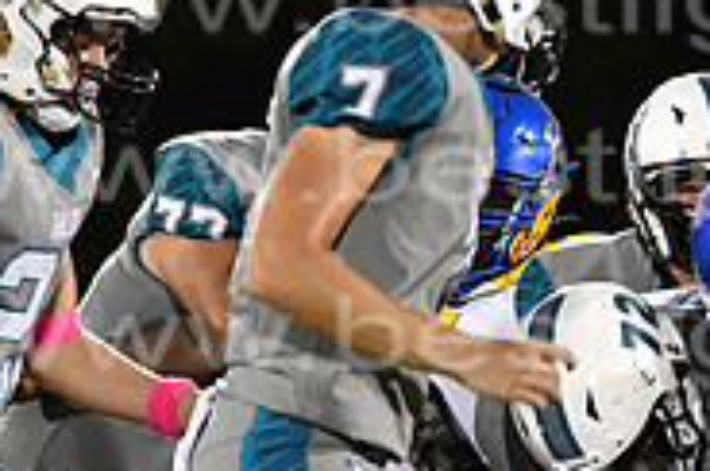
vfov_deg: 1.0
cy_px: 596
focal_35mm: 1422
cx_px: 853
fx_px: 27996
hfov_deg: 1.5
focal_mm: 300
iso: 8000
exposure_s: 1/800
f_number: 4.5
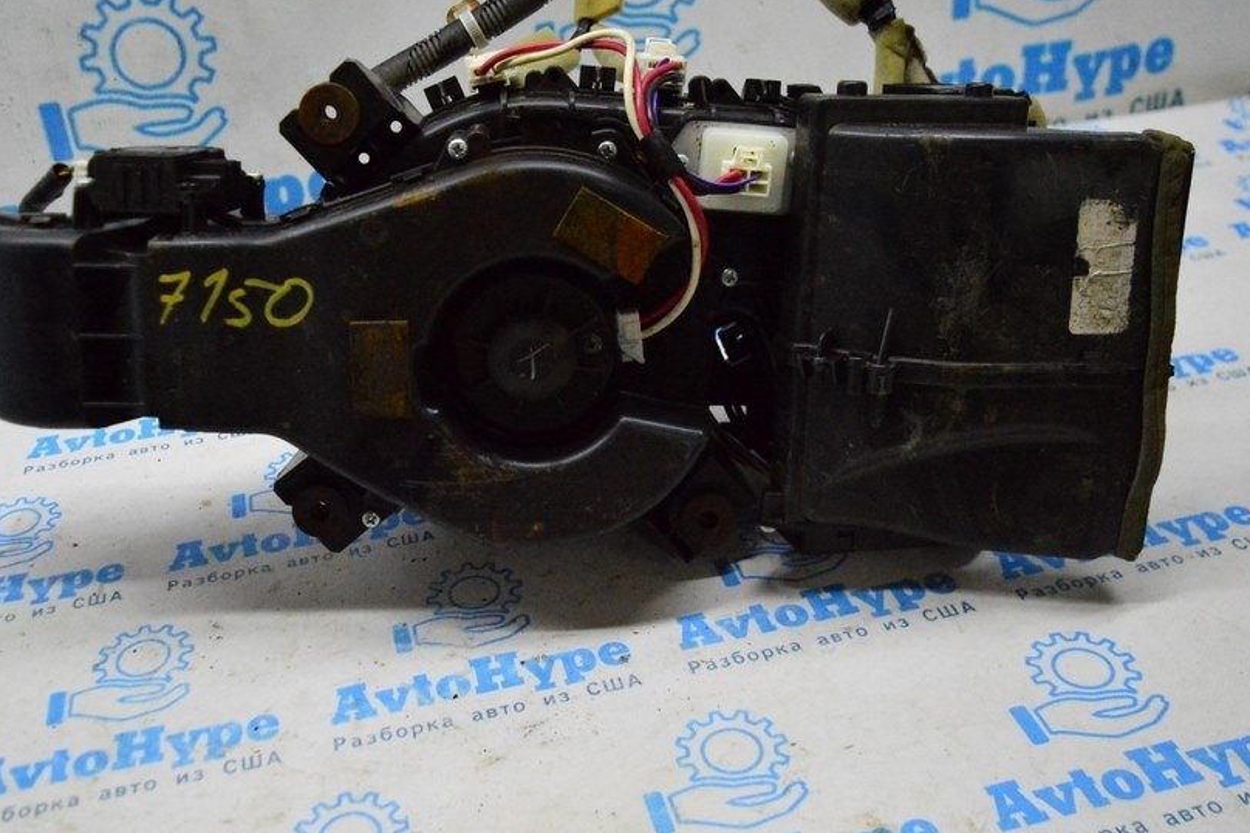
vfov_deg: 34.9
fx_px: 1319
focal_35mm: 38
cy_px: 345
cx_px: 506
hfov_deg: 50.4
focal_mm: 20
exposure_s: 1/1000
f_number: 3.8
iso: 6400
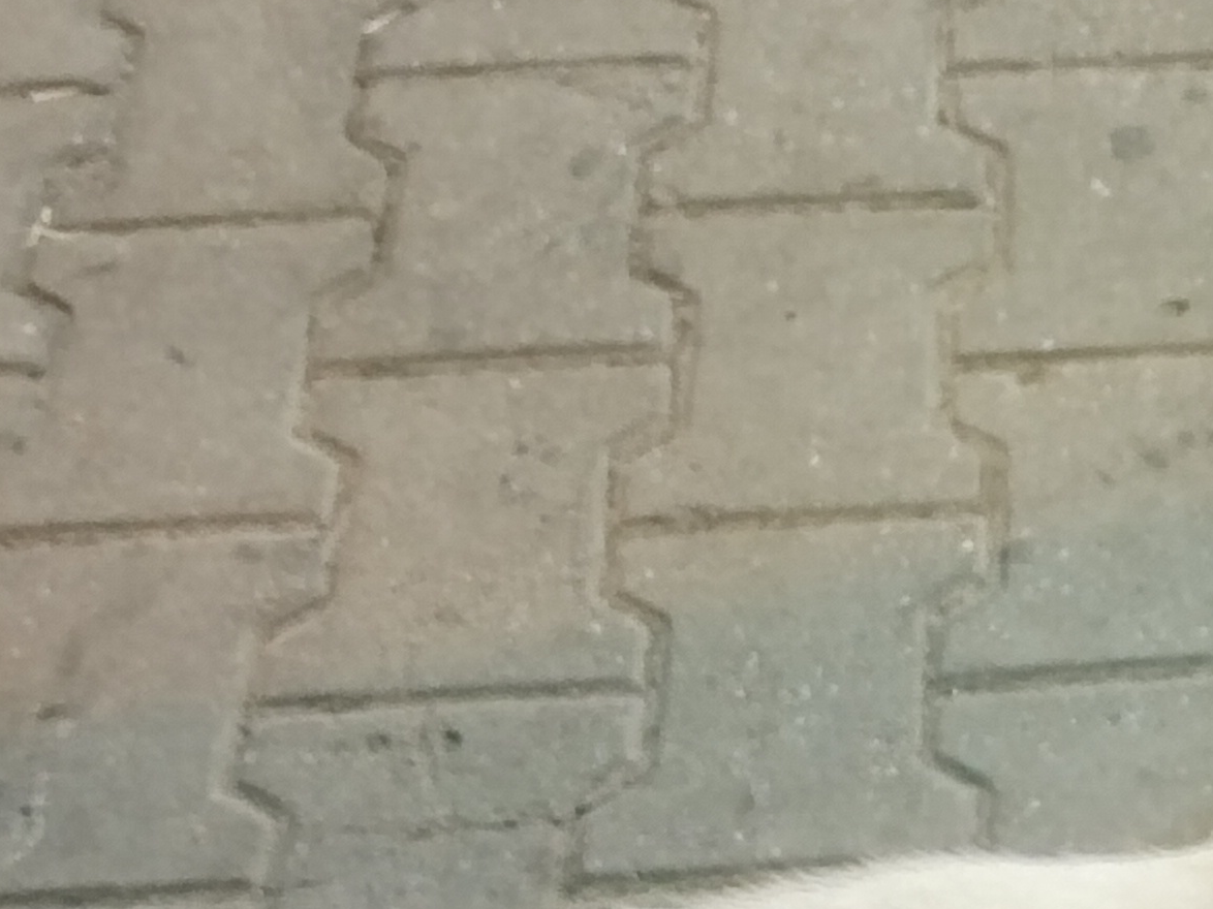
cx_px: 1500
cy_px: 840
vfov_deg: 15.5
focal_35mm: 94
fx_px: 3293
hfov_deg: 19.5
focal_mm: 4.05
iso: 5000
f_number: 1.8
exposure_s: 1/12.5
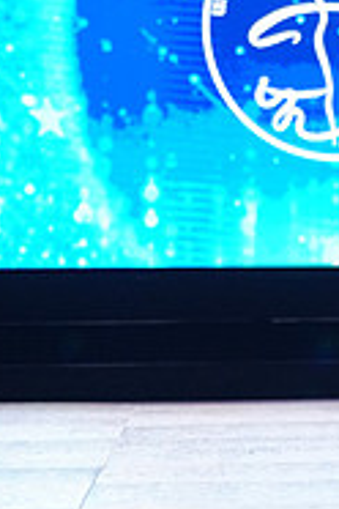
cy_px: -109
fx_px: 3616
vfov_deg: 8.0
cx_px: 488
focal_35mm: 256
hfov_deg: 5.3
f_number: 2.8
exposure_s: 1/500
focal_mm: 82
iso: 2000
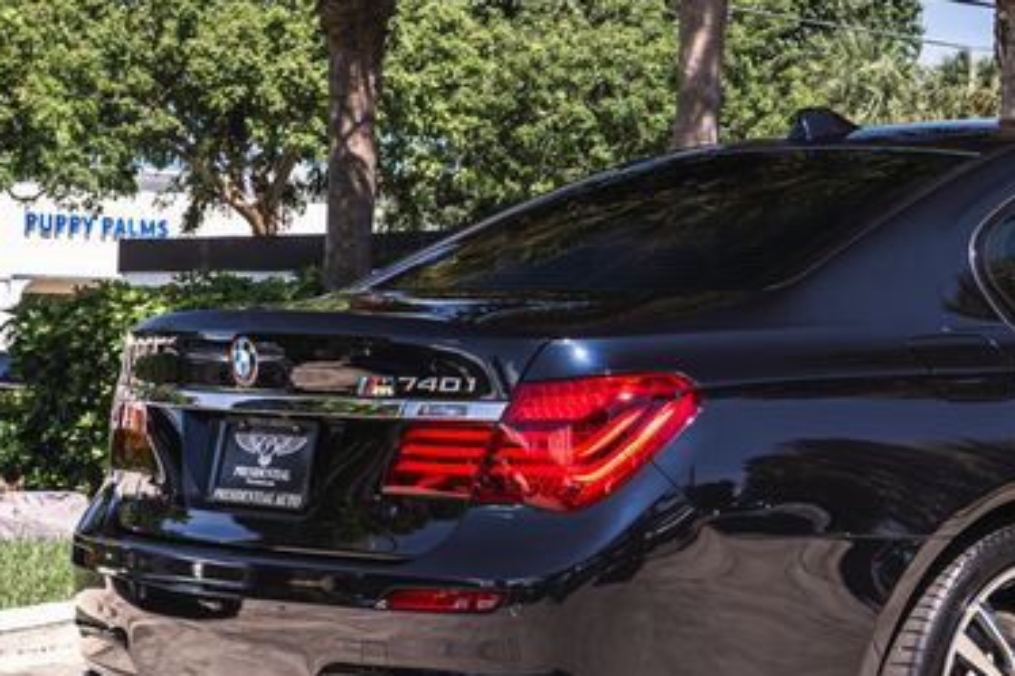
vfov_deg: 14.2
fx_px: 2705
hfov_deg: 20.4
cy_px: 388
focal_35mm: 96
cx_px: 1063
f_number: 8
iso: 160
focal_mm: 38
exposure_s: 1/80
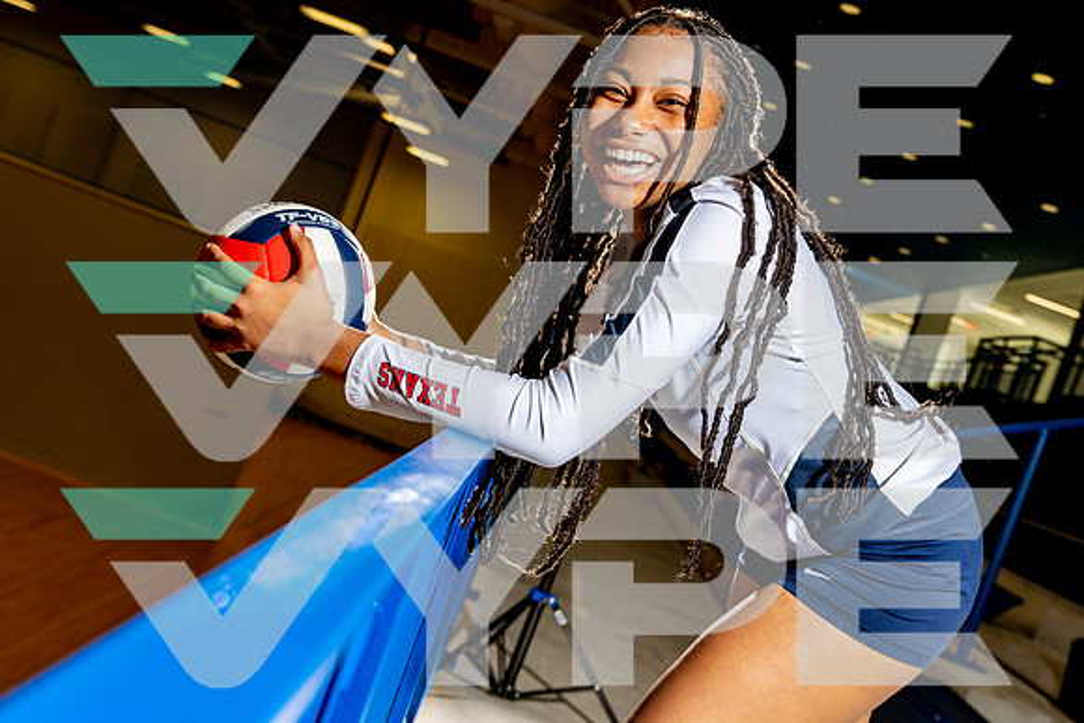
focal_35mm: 46
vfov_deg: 29.3
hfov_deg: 42.7
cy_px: 362
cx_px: 542
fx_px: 1385
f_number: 5.6
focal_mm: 46
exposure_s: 1/250
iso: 250
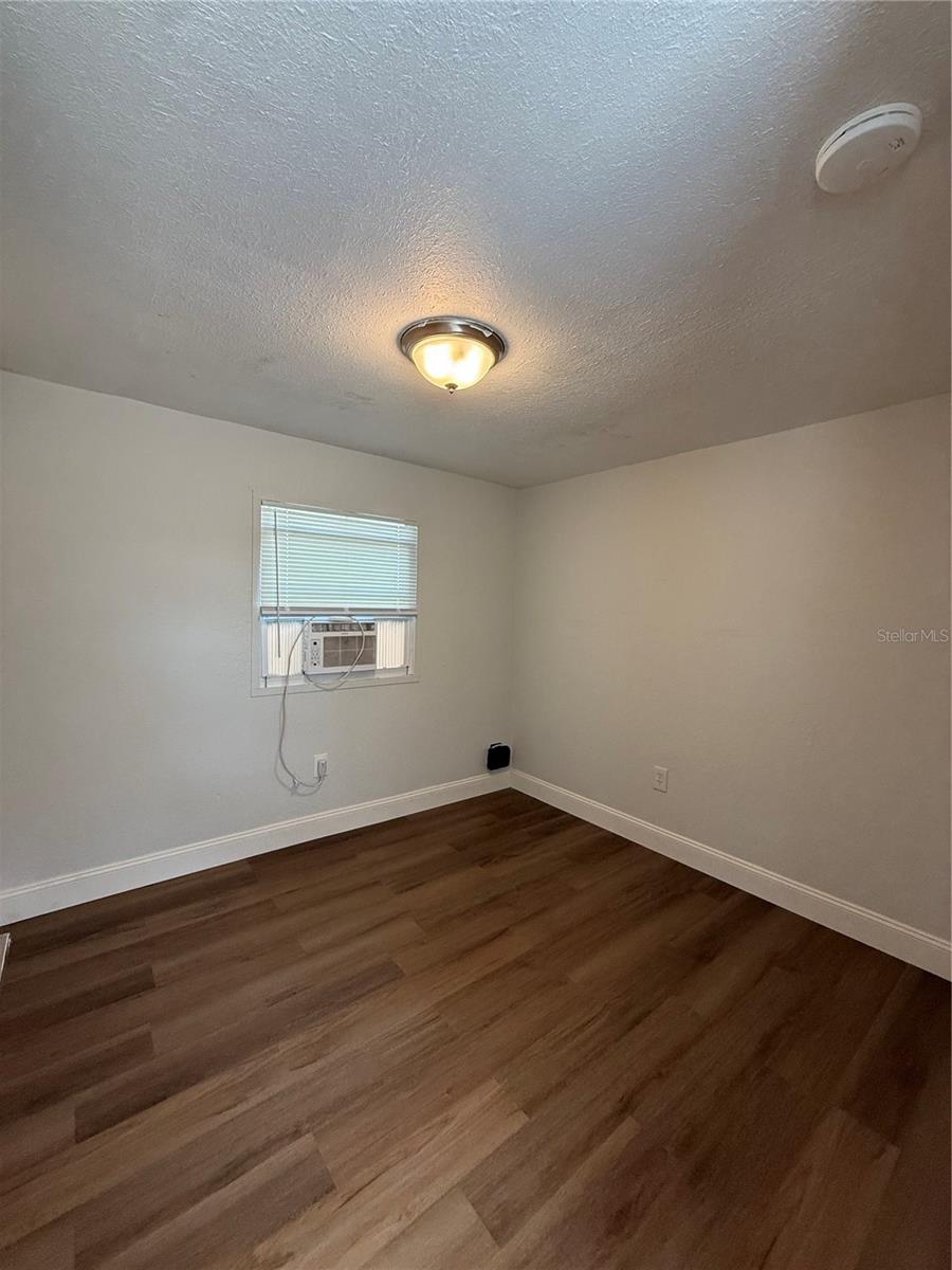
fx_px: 513
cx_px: 476
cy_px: 635
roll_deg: -1.8
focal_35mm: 14
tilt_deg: -3.5
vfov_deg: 102.1
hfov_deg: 85.7
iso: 250
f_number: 2.2
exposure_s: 1/120
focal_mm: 2.22
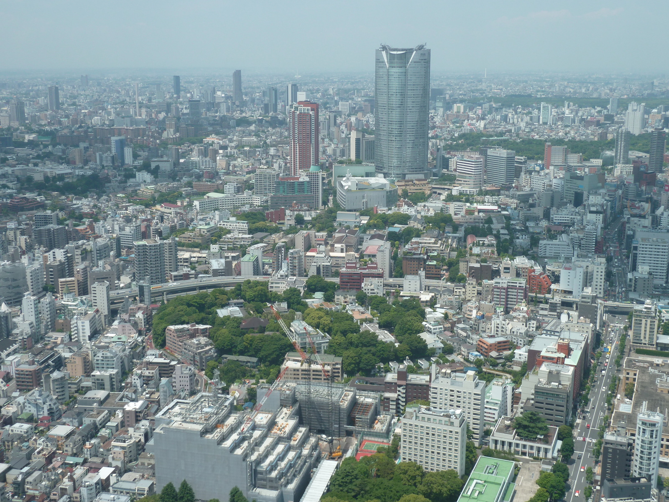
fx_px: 812
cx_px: 334
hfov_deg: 44.8
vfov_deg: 34.3
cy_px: 251
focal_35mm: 42
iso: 80
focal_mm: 6.9
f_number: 3.7
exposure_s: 1/640
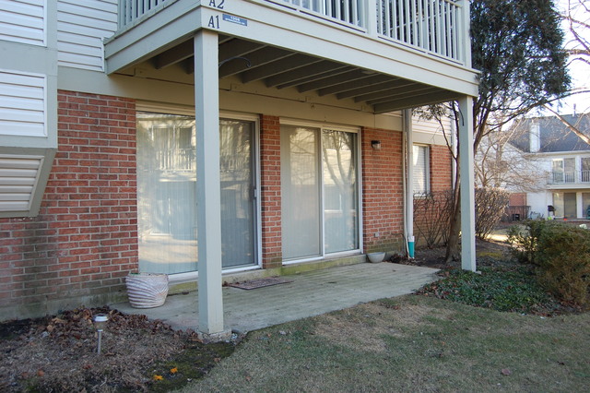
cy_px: 196
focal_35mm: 30
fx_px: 491
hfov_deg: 62.0
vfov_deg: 43.6
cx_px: 295
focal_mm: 20
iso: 360
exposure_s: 1/125
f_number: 5.6
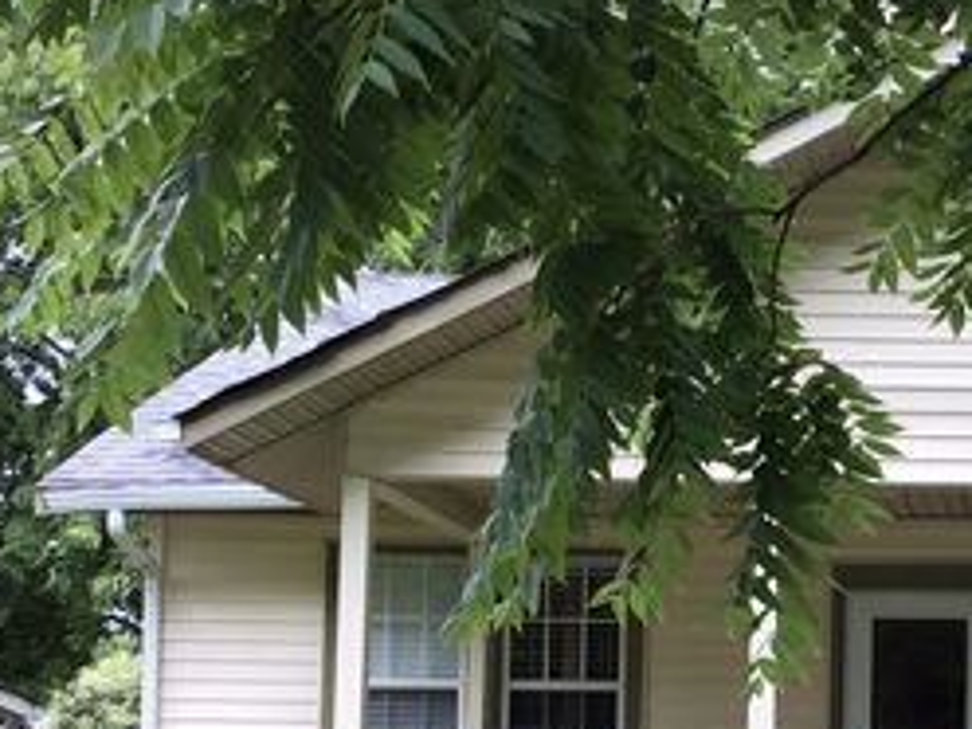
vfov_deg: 18.0
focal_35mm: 80
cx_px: 1039
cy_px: 725
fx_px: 2246
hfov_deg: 23.1
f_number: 2.4
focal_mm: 3.3
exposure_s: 1/120
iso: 40
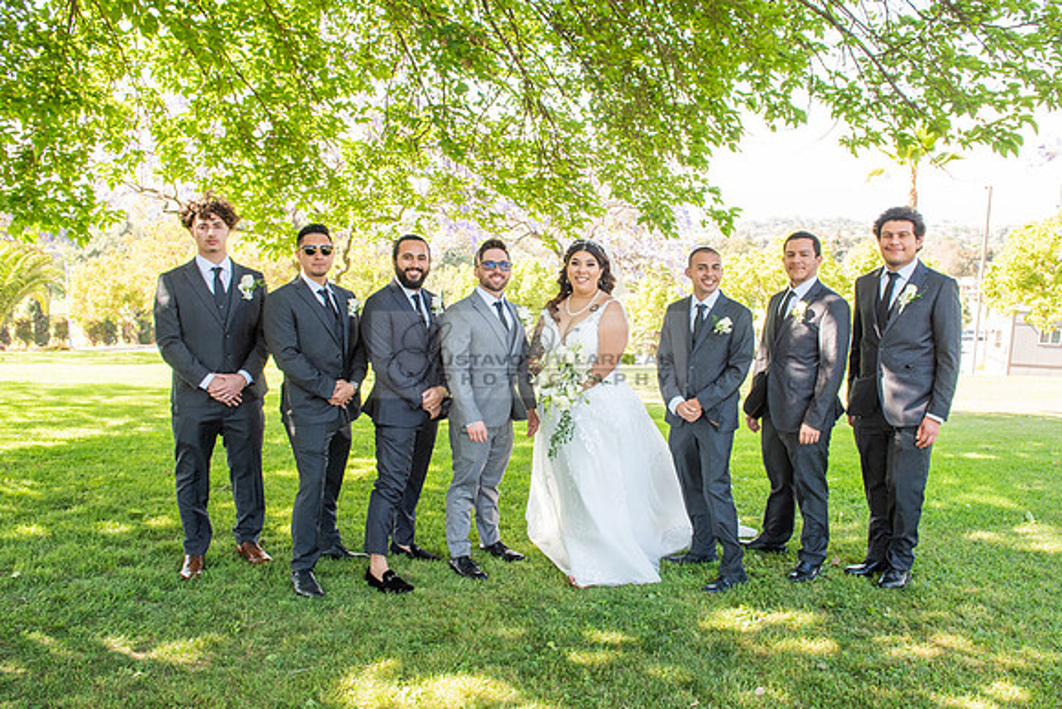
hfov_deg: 68.6
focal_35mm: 26
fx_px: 778
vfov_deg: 49.0
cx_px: 570
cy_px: 362
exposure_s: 1/200
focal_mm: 24
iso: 500
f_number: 6.3
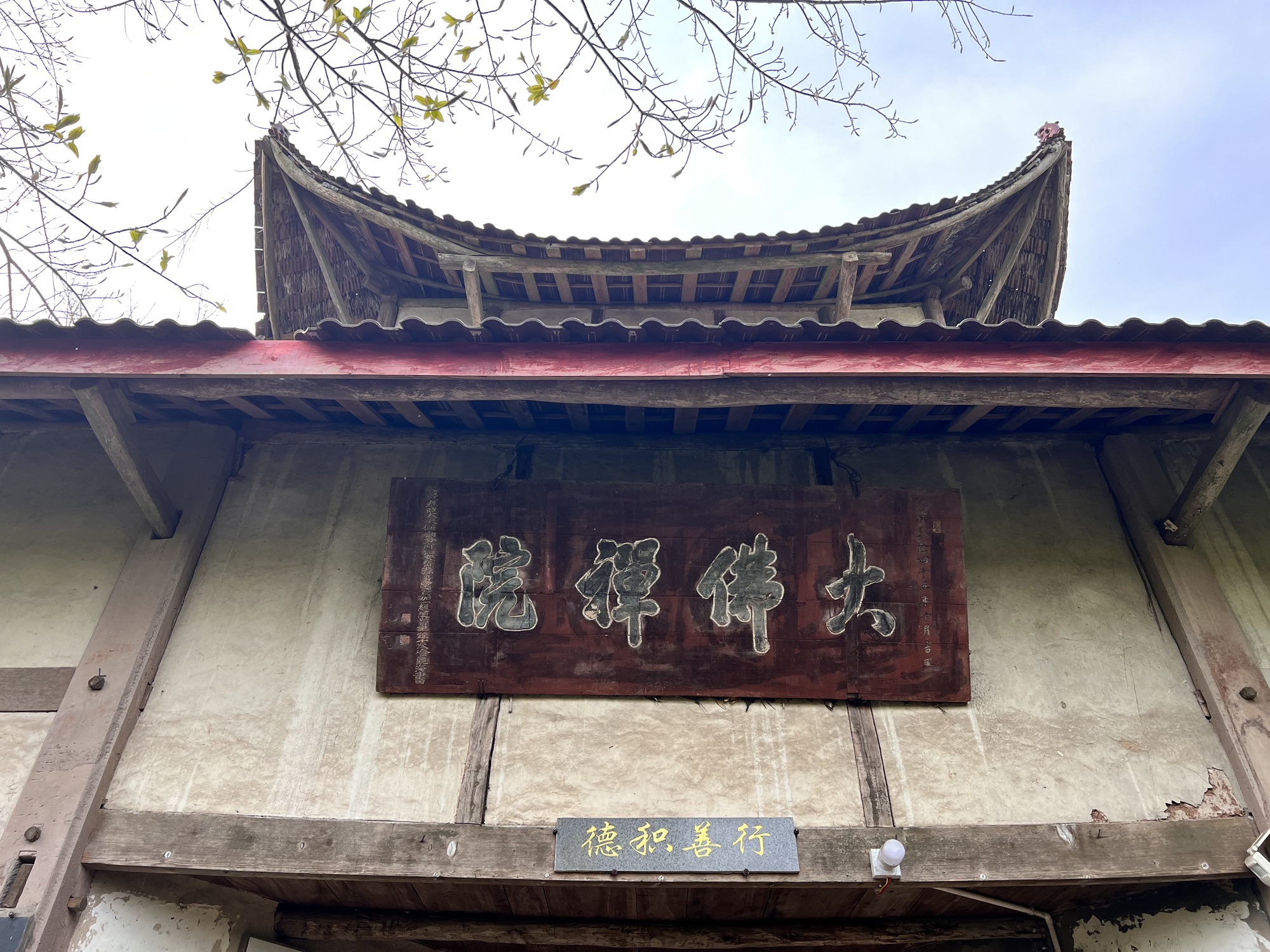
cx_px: 635
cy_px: 476
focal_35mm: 26
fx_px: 954
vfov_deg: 53.1
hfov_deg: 67.3
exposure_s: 1/614
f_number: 1.5
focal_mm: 5.7
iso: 50
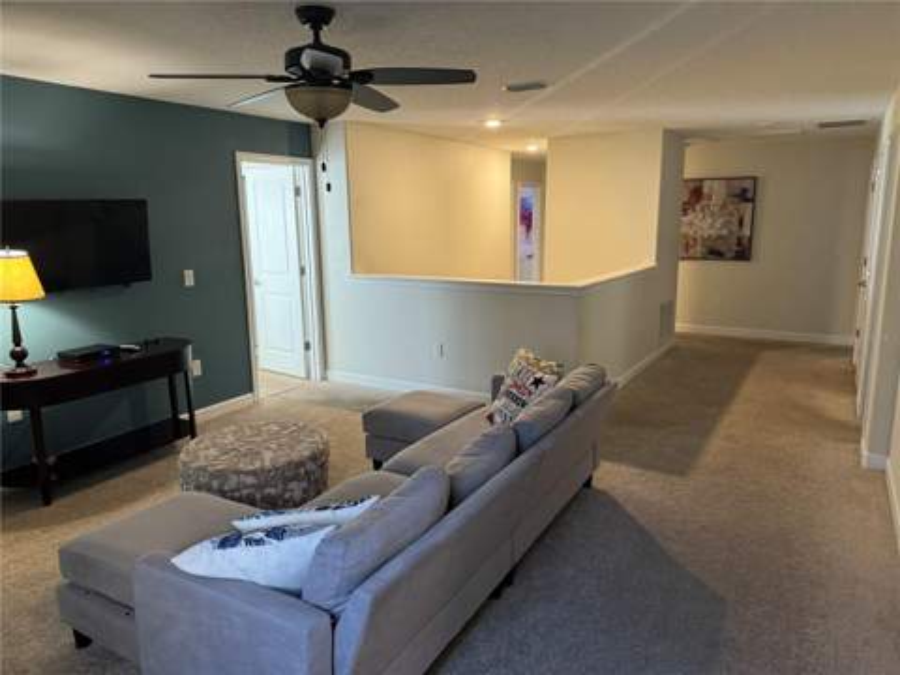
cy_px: 338
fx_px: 624
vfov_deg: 56.8
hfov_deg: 71.6
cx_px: 450
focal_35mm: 24
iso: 400
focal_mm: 6.76
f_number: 1.78
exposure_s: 1/60
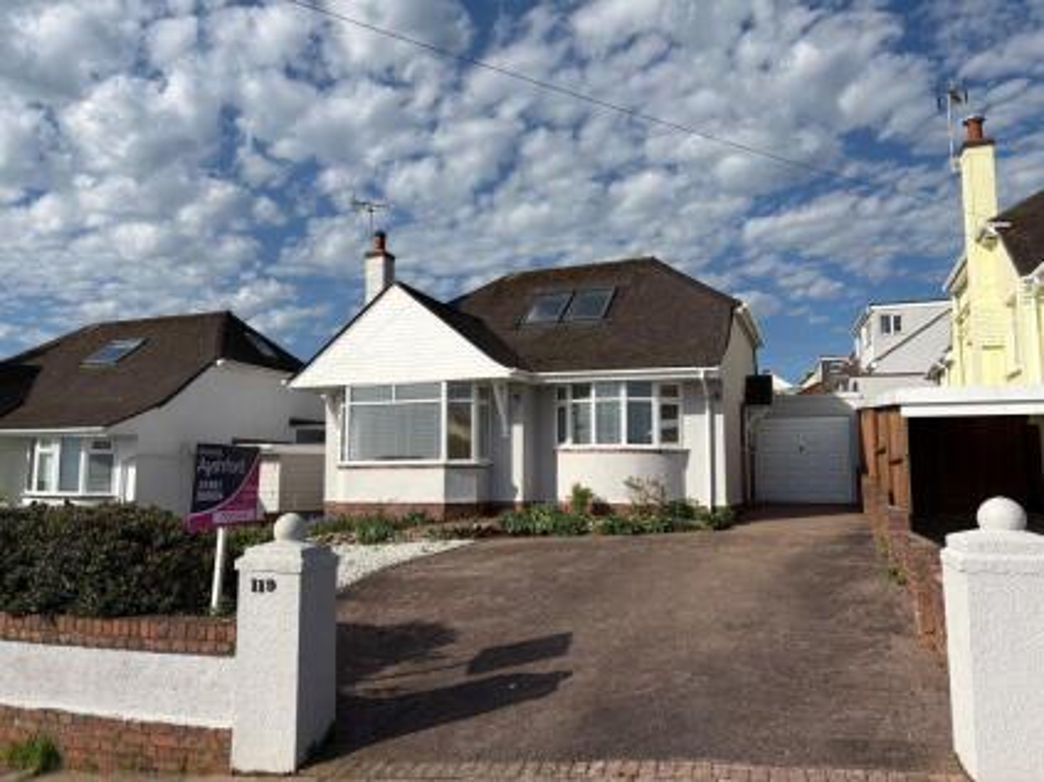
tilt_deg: +6.6
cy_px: 391
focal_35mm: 26
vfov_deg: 53.0
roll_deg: -0.3
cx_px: 522
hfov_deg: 67.3
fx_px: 784
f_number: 1.6
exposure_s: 1/6329
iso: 50
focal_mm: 5.96
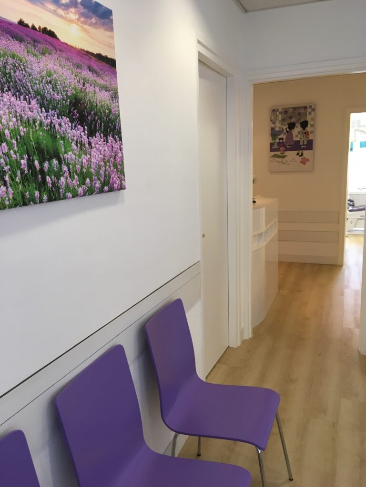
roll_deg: +3.2
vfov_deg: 61.7
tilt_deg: -11.2
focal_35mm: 29
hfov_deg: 48.2
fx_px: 409
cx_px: 183
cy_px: 244
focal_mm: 4.15
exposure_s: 1/33
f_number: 2.2
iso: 80
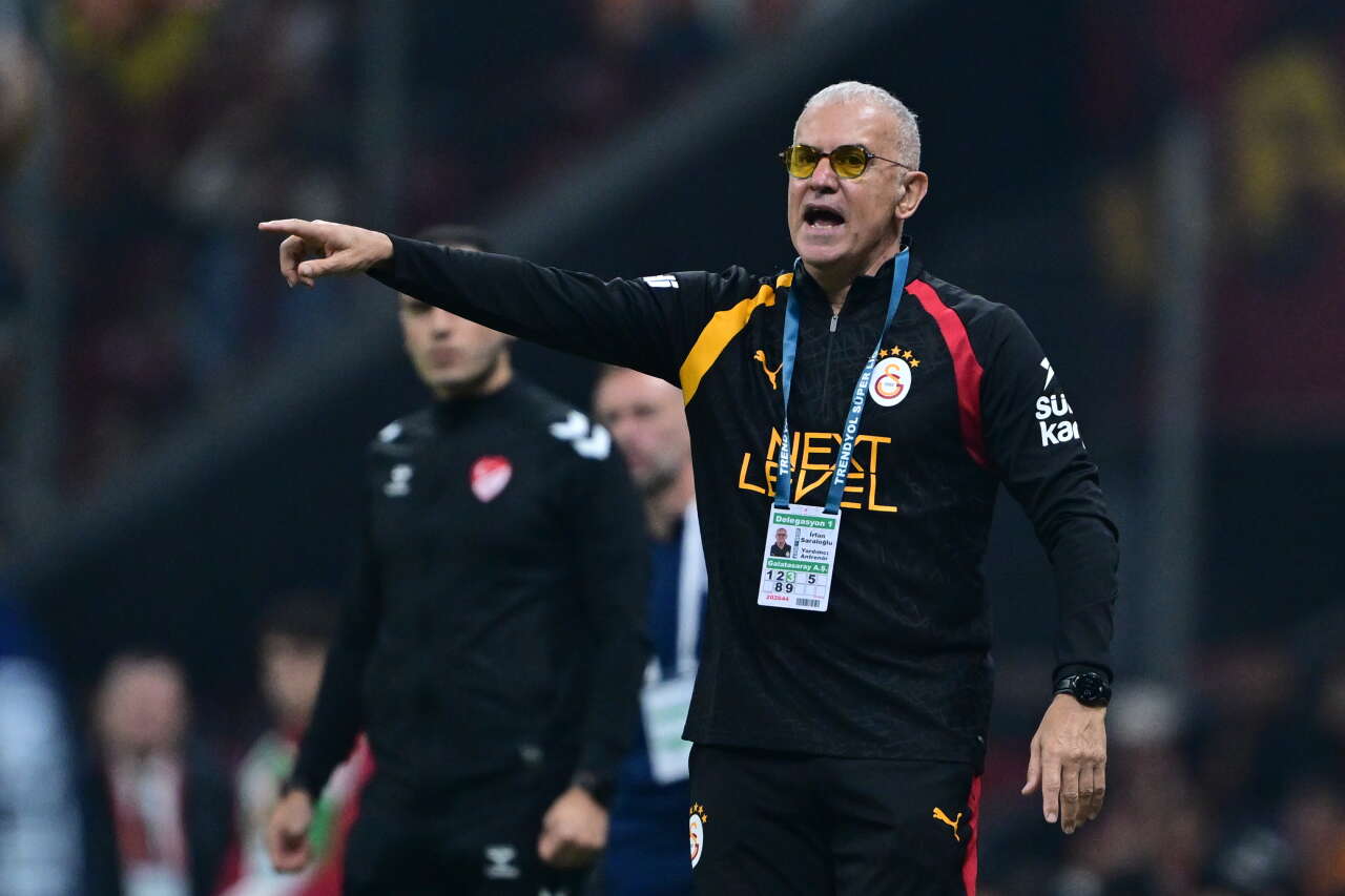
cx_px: 672
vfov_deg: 2.3
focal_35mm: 600
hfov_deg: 3.4
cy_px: 448
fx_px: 22412
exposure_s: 1/2500
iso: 3200
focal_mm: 400
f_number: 2.8
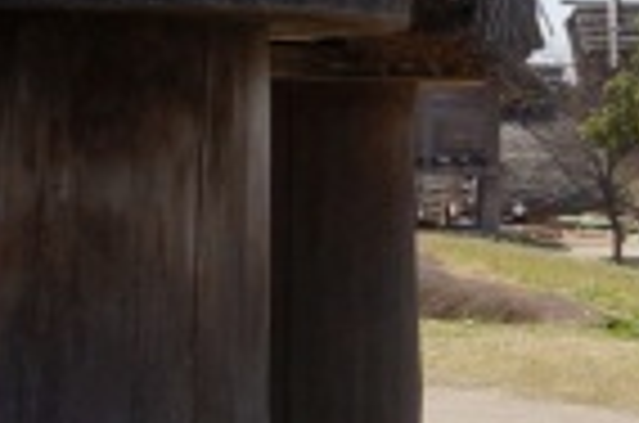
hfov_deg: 8.6
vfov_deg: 7.2
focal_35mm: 190
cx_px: 2056
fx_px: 3365
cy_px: 130
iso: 200
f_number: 13
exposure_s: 1/320
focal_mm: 18
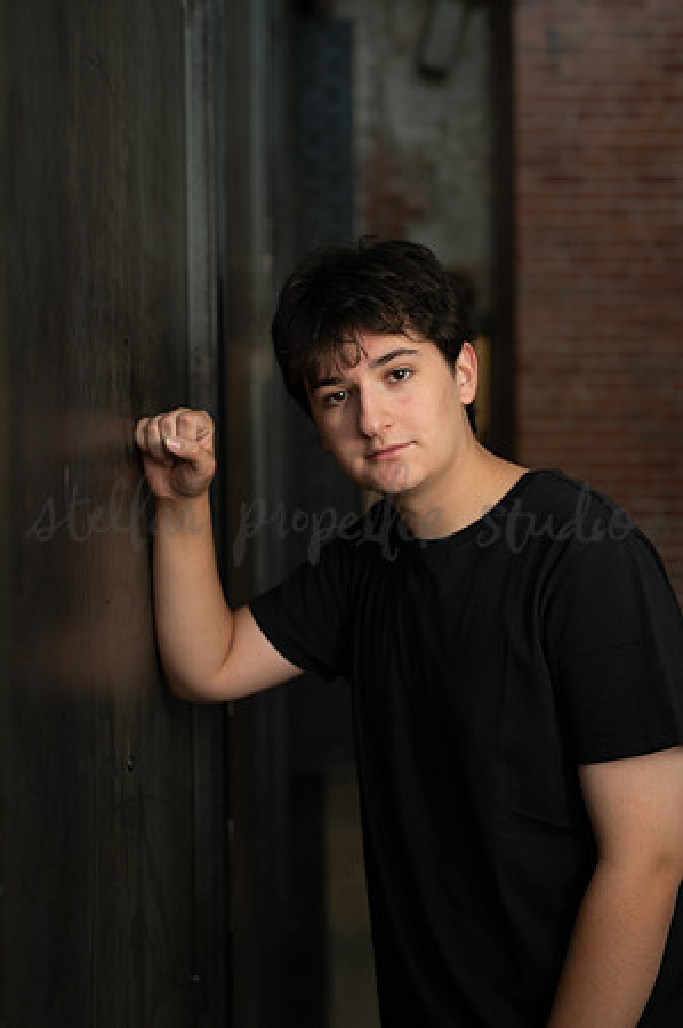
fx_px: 1426
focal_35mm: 50
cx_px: 342
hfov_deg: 26.9
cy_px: 514
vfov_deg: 39.6
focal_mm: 50
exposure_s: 1/200
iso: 500
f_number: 3.5
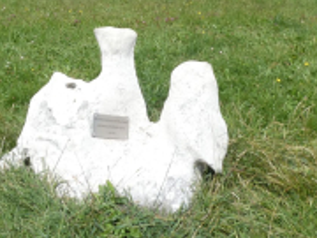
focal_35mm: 57
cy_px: -12
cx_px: 94
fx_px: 522
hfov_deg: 33.3
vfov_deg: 24.2
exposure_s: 1/1000
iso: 80
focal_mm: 4.3
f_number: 4
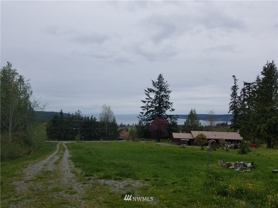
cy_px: 104
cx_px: 139
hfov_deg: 67.3
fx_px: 209
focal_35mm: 26
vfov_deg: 53.1
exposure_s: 1/2240
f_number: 1.7
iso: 50
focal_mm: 4.2
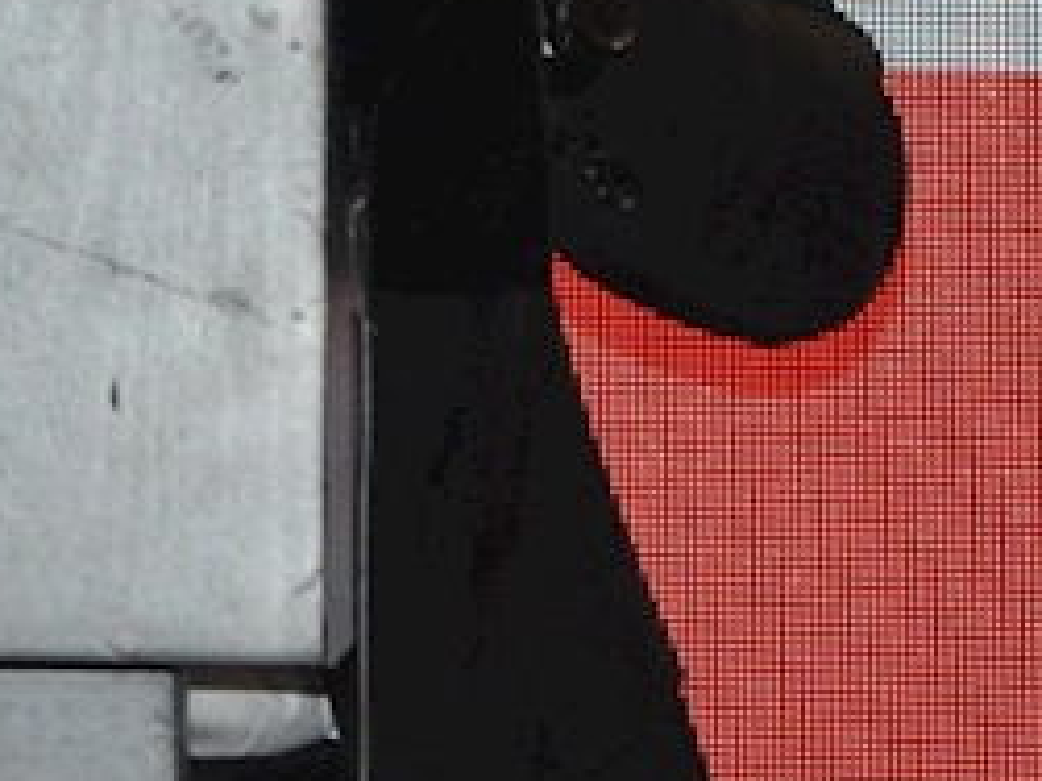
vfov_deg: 2.9
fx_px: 15594
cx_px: -708
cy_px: -760
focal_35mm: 518
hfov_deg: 3.8
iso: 1600
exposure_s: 1/80
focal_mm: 75
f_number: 5.3
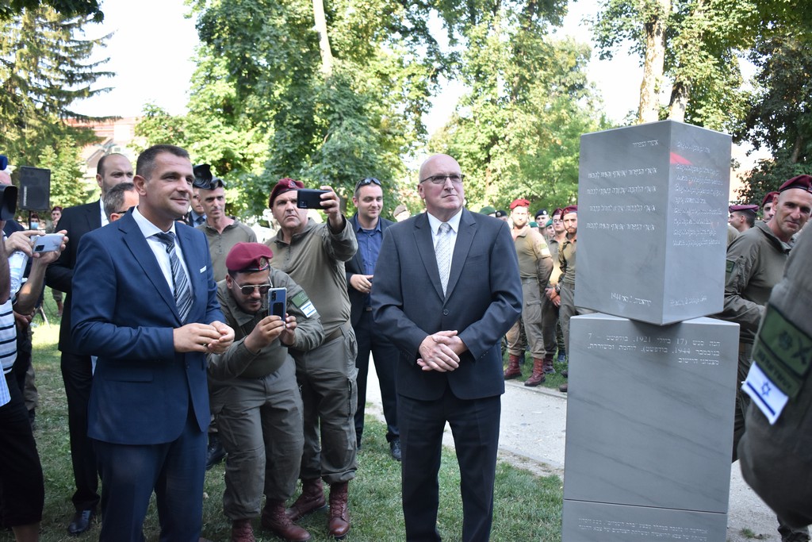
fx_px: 812
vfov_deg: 36.9
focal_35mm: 36
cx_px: 406
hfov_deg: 53.1
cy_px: 271
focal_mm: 24
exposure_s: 1/640
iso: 800
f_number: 4
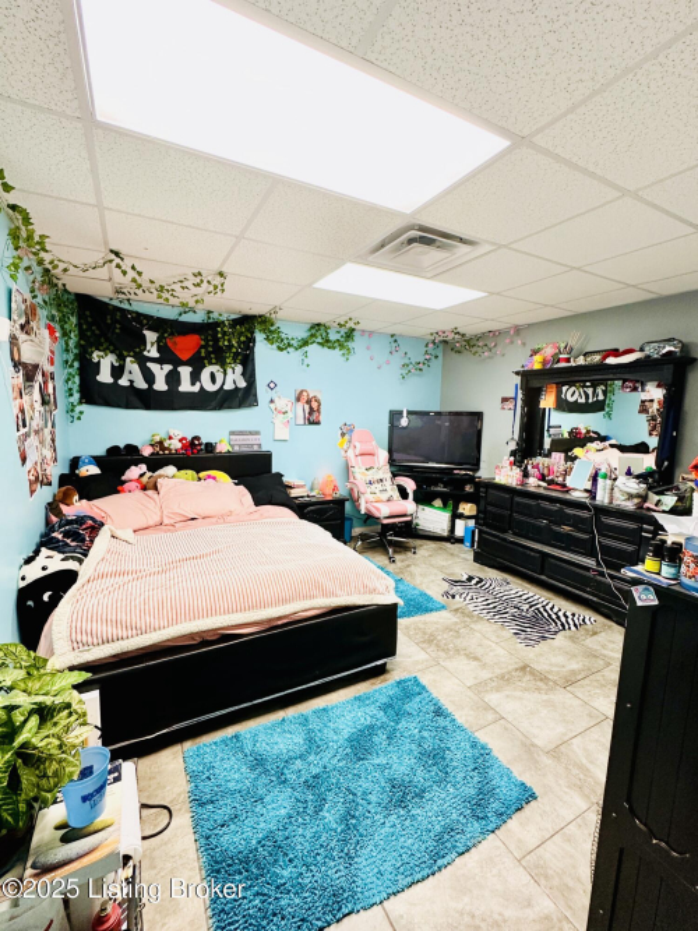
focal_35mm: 14
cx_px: 349
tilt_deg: -7.8
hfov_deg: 85.7
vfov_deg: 102.1
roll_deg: +1.5
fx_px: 377
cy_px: 466
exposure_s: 1/60
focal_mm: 2.22
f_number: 2.2
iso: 160
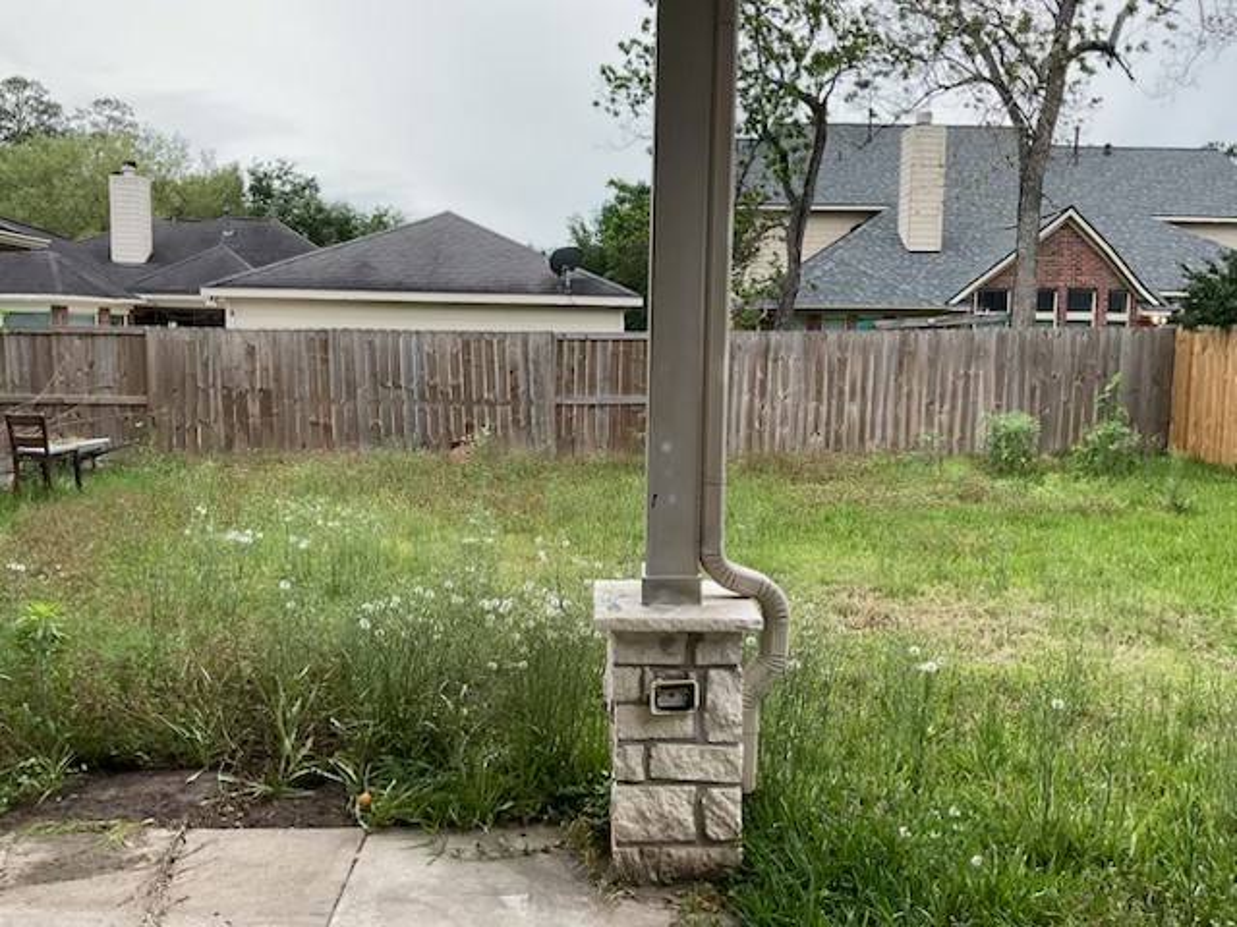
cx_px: 618
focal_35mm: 29
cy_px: 464
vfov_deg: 48.2
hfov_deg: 61.7
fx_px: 1036
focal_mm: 3
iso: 16
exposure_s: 1/180
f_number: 1.8
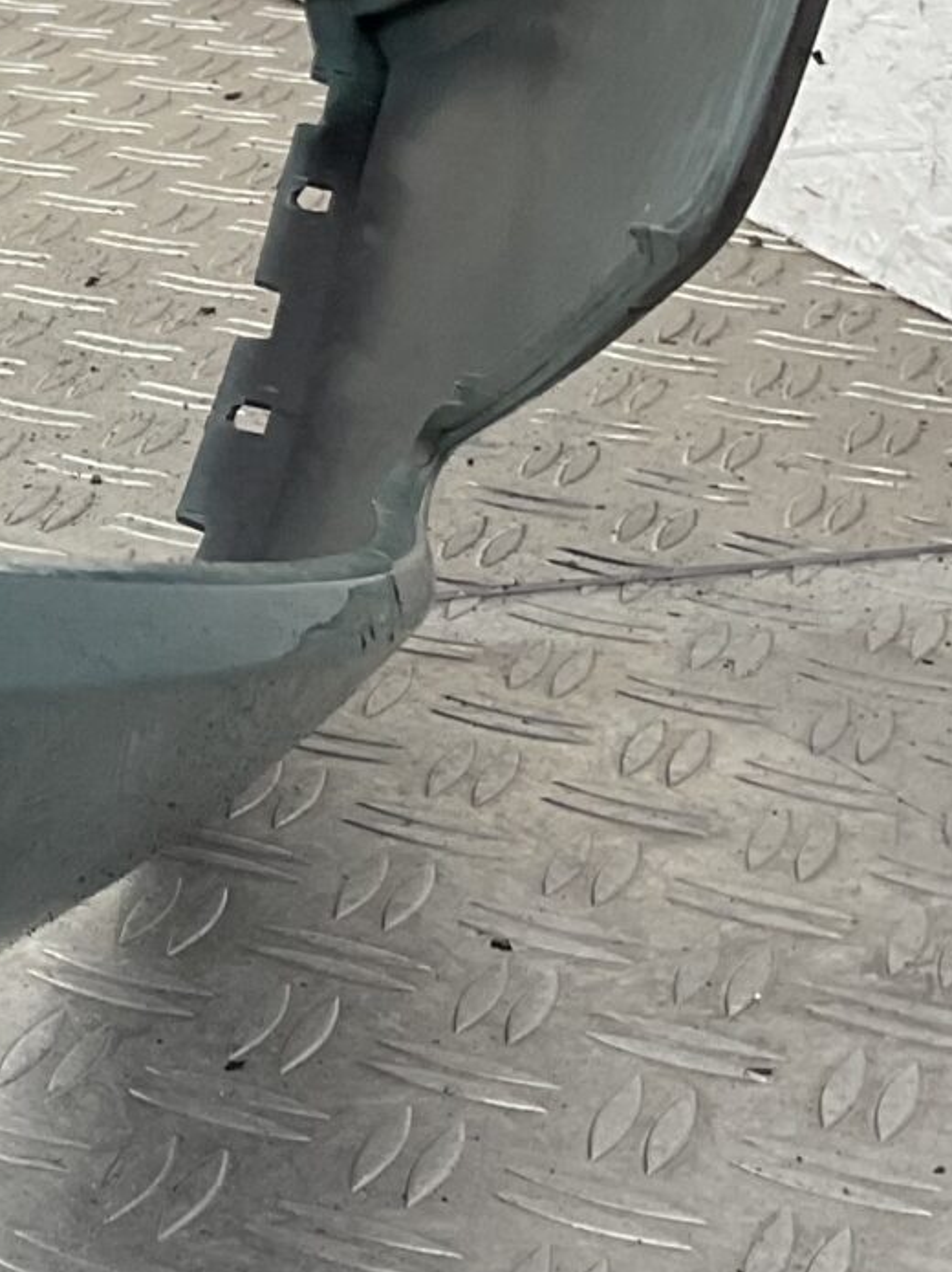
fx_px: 3926
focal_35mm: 107
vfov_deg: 18.1
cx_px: -586
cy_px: 145
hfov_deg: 12.9
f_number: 1.8
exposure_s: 1/120
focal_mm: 3
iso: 32
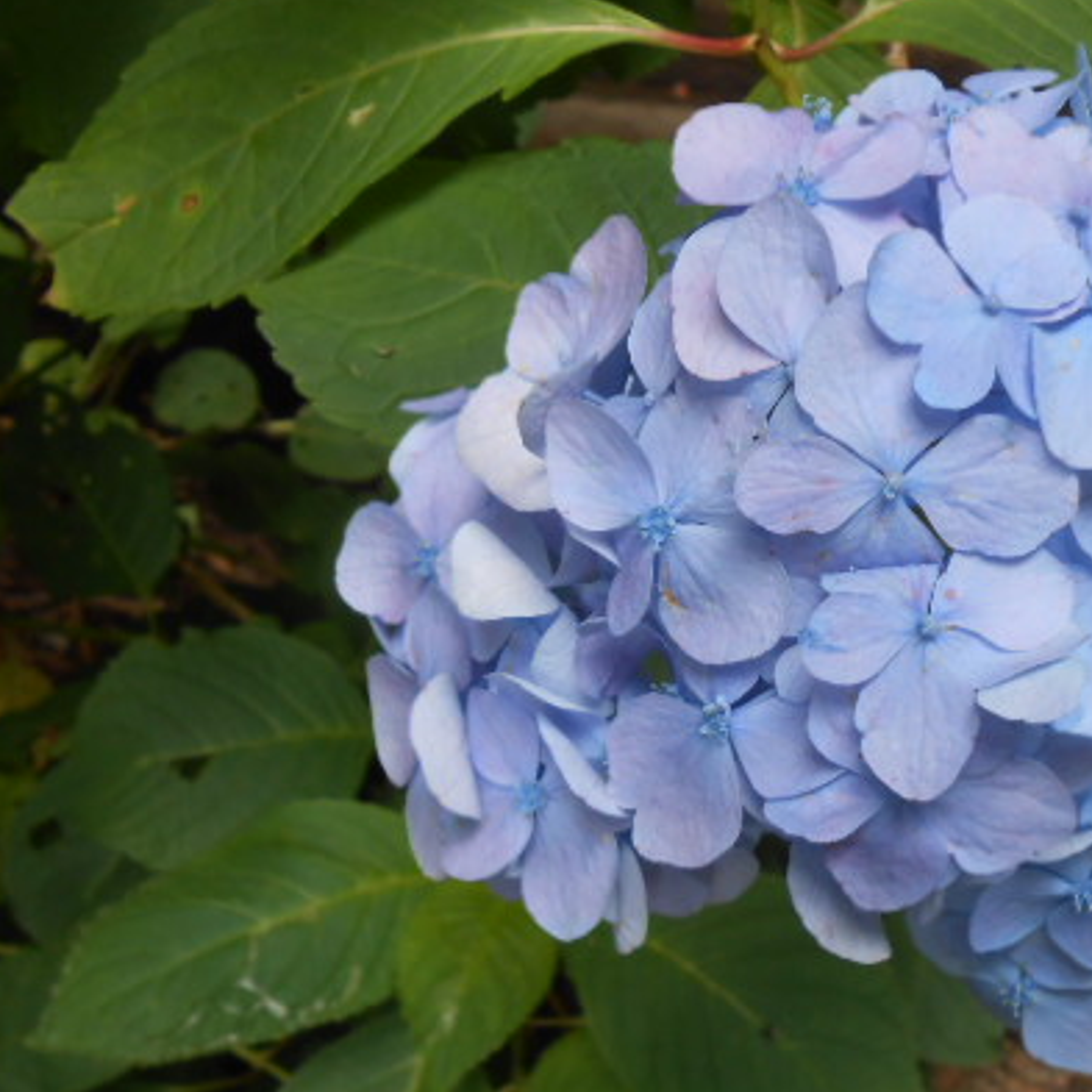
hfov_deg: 34.2
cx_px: 770
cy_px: 606
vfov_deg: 34.6
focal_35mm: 49
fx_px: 1749
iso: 125
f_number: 3.9
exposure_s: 1/30
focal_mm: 6
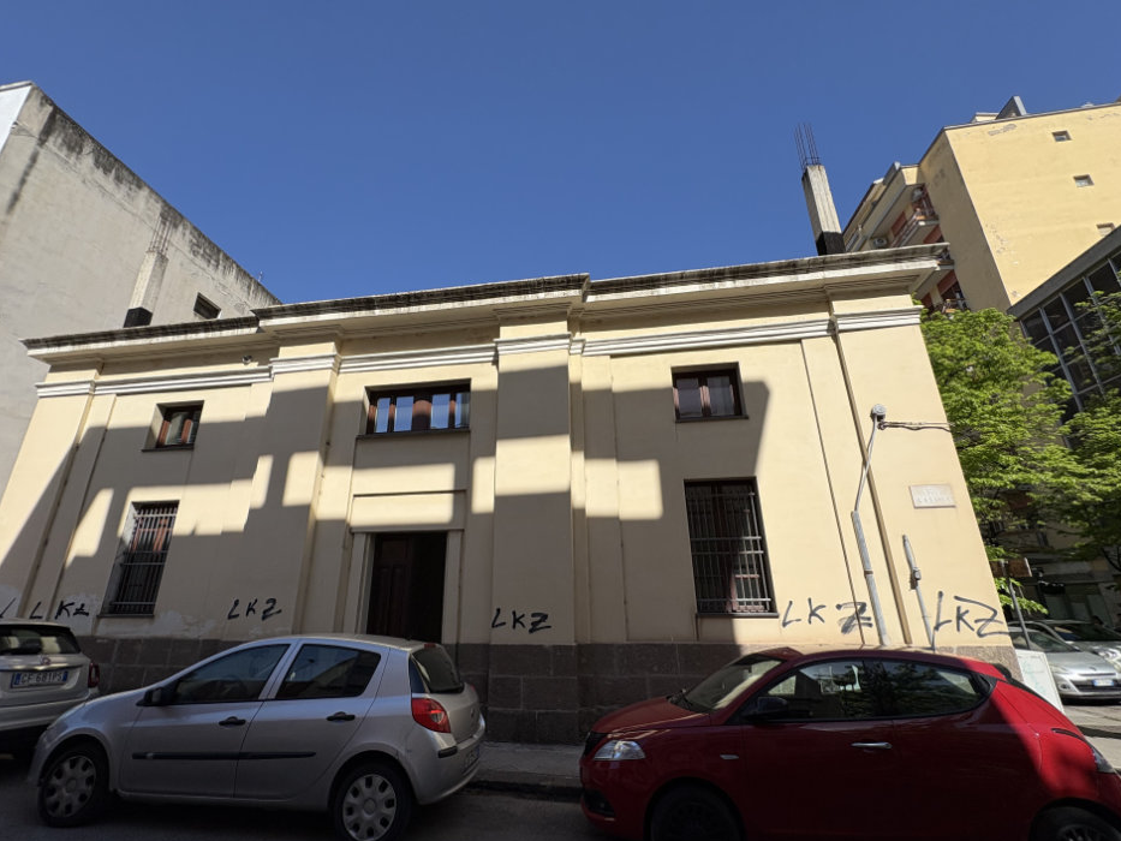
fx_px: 486
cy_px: 441
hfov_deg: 98.1
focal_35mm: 15
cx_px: 542
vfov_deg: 81.7
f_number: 2.2
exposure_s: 1/2770
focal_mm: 2.2
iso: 50
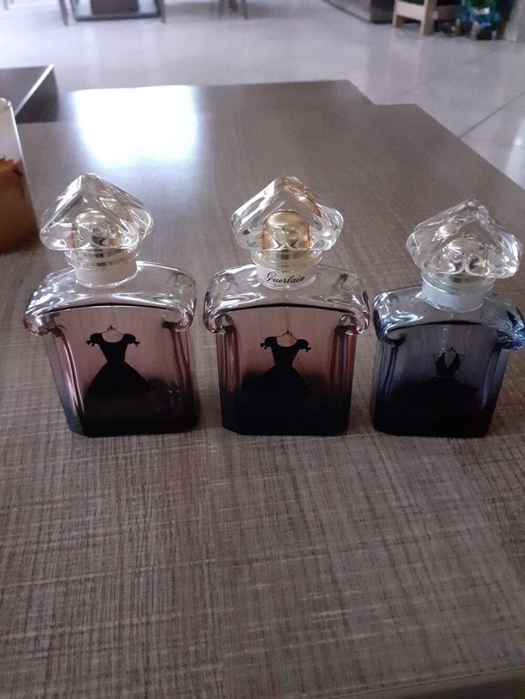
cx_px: 262
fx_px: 546
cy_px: 350
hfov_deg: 51.4
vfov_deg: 65.3
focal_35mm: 27
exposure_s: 1/20
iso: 640
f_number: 1.9
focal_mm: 3.6
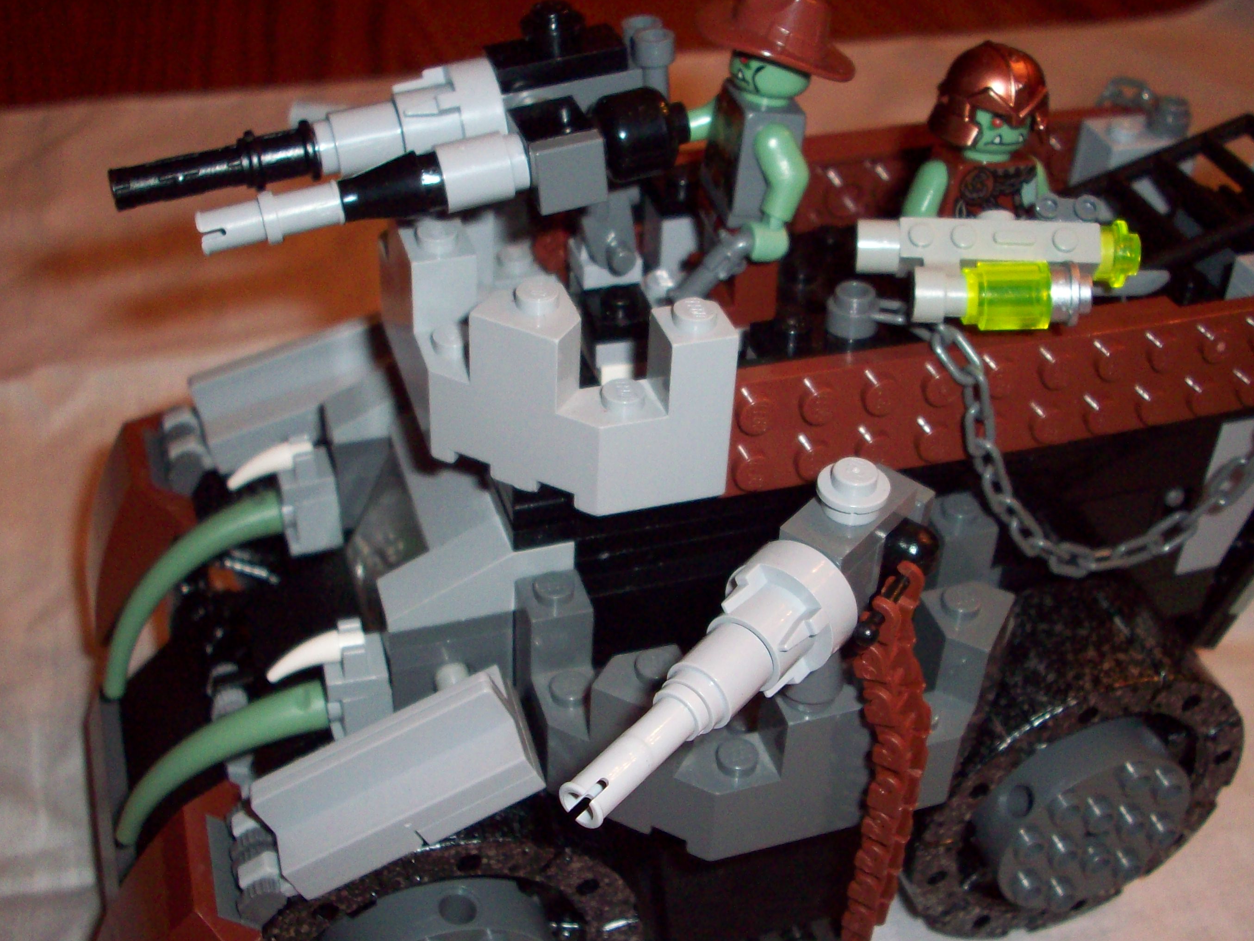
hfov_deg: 42.1
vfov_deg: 32.2
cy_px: 486
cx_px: 659
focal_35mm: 45
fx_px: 1630
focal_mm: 6.2
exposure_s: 1/64
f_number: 2.8
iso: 160
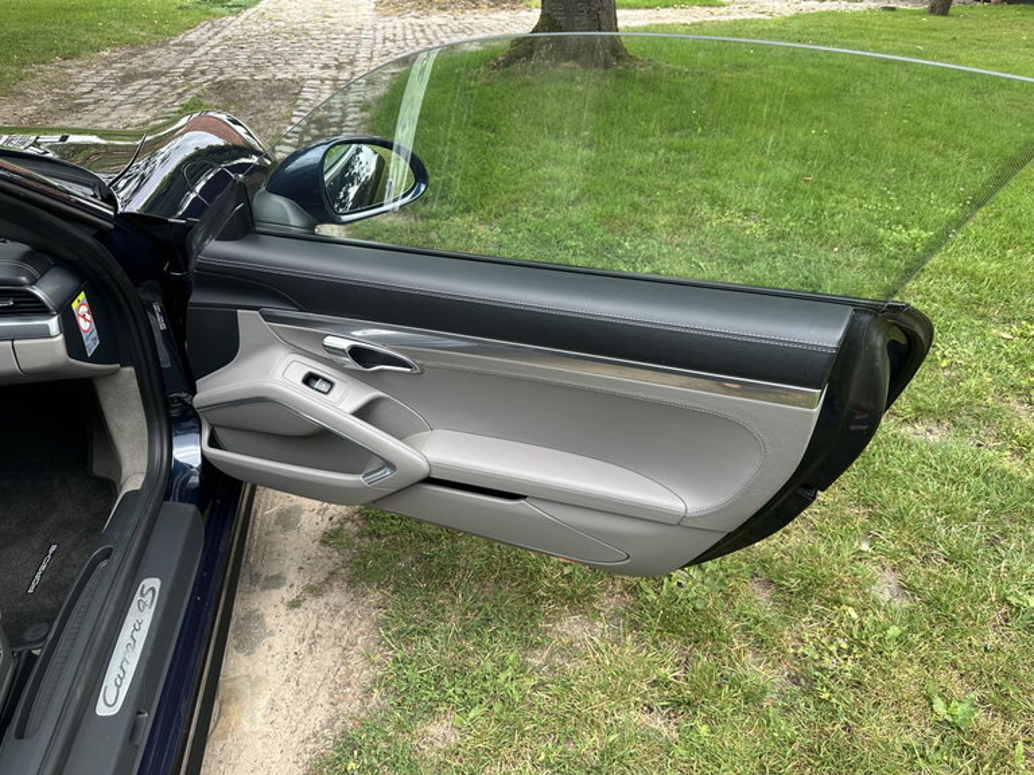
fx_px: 717
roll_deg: +1.2
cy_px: 388
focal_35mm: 24
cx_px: 517
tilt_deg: -32.1
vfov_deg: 56.8
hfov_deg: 71.6
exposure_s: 1/364
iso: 80
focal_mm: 6.86
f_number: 1.78
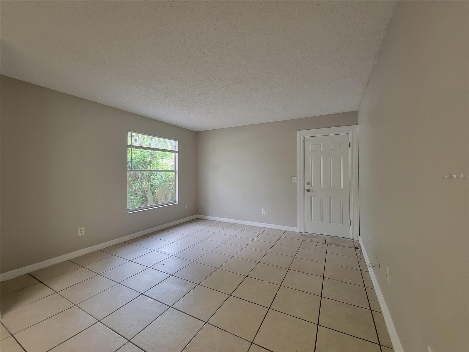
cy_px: 176
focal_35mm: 13
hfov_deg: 106.2
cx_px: 234
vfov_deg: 89.9
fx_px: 176
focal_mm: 2.2
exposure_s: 1/60
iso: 200
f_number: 2.2
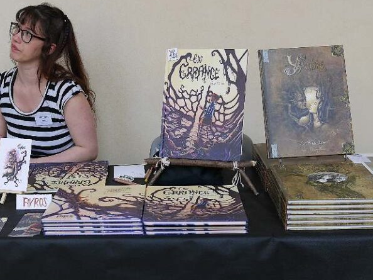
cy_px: 154
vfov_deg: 21.3
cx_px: 100
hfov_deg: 27.8
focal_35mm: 69
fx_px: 743
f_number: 2.8
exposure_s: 1/320
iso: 200
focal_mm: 20
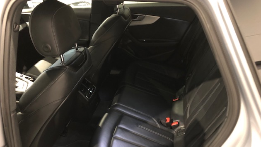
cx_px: 129
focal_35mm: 31
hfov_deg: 62.6
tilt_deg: -36.0
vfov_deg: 37.4
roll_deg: +3.9
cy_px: 96
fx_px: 214
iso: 125
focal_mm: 3.99
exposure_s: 1/4
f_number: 1.8
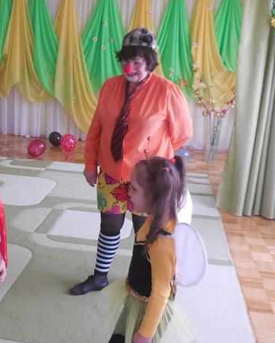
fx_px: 457
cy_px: 172
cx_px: 87
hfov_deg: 33.1
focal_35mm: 45
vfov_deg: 41.1
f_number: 3.4
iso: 280
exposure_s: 1/30
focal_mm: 6.1
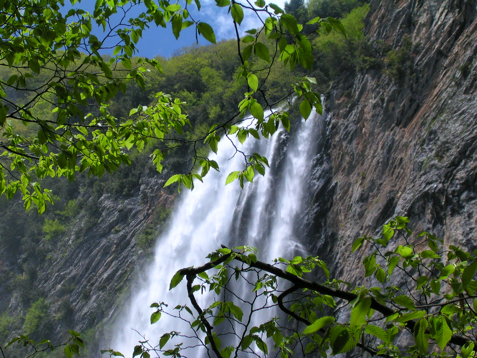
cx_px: 238
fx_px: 1530
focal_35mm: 111
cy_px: 179
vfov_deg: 13.3
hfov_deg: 17.7
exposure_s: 1/506
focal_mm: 16.8
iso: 100
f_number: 4.8
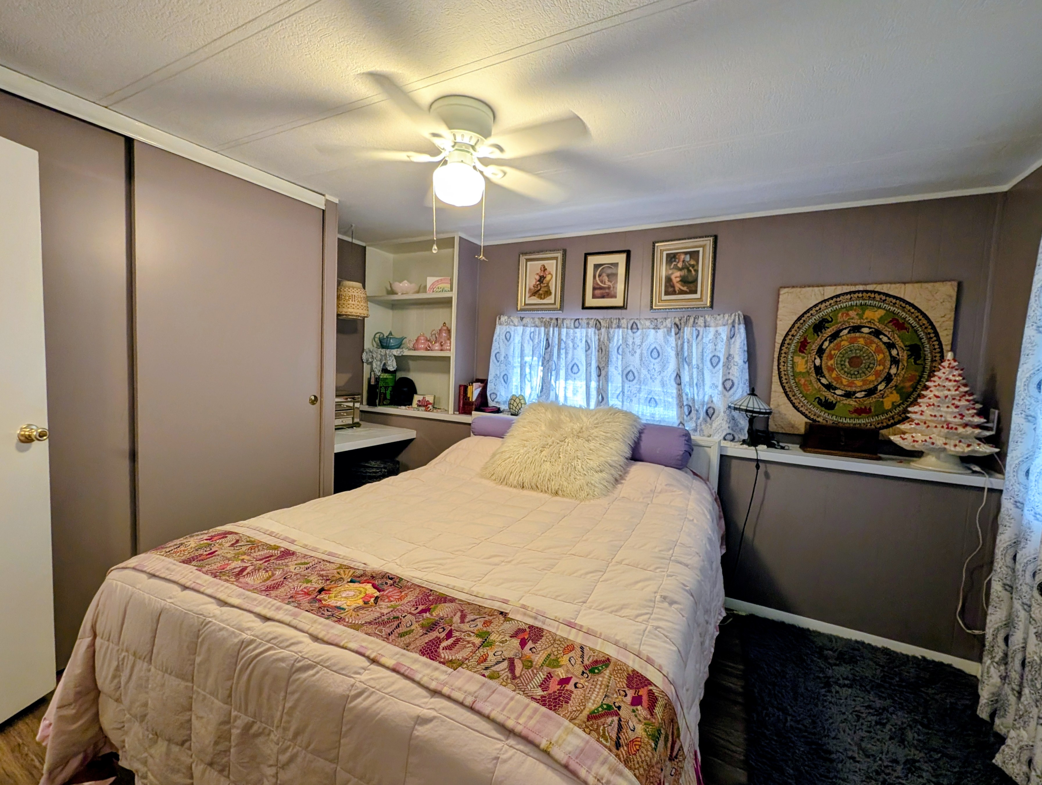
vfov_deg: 94.6
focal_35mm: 12
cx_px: 521
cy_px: 392
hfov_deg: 110.5
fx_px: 362
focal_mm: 2.23
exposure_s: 1/60
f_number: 1.95
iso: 170
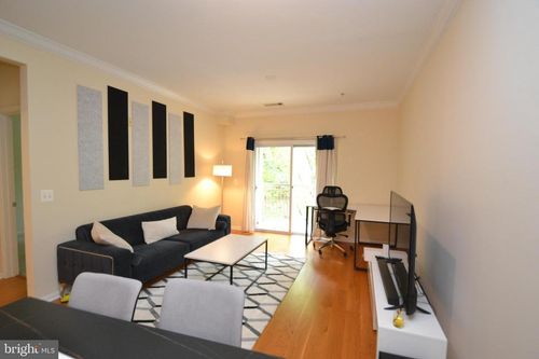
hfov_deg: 95.0
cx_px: 270
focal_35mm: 16
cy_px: 180
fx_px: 247
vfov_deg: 72.0
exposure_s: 1/60
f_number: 3.5
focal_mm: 11
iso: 1000
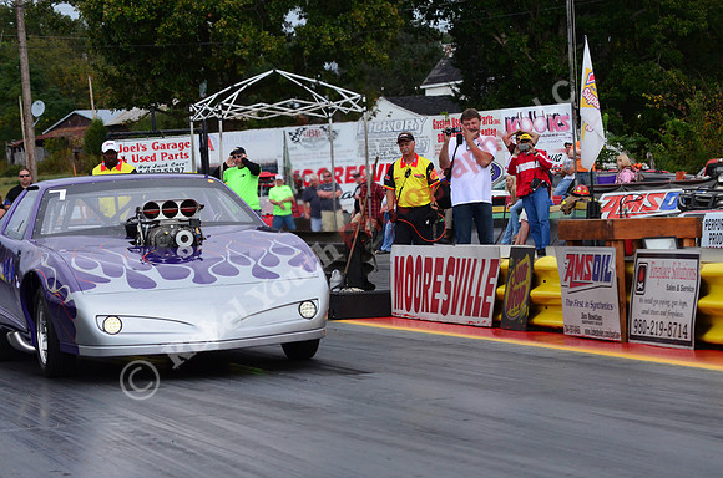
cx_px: 362
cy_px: 239
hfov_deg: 13.1
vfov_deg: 8.7
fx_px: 3156
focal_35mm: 158
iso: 1000
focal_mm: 105
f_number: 9
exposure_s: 1/1250
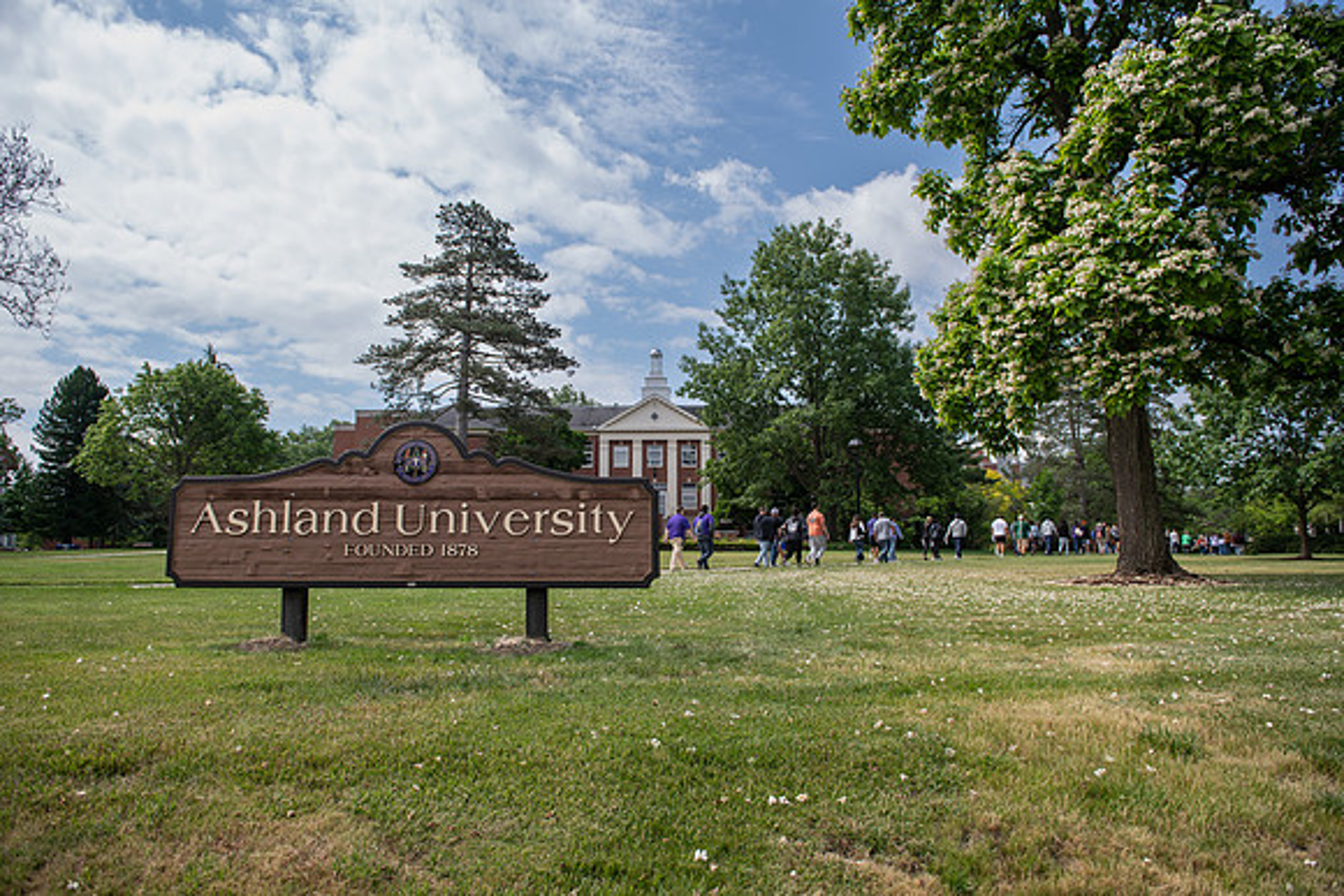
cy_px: 448
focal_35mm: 24
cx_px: 672
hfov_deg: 73.7
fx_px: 896
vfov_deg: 53.2
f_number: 4
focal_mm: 24
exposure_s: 1/640
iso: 100
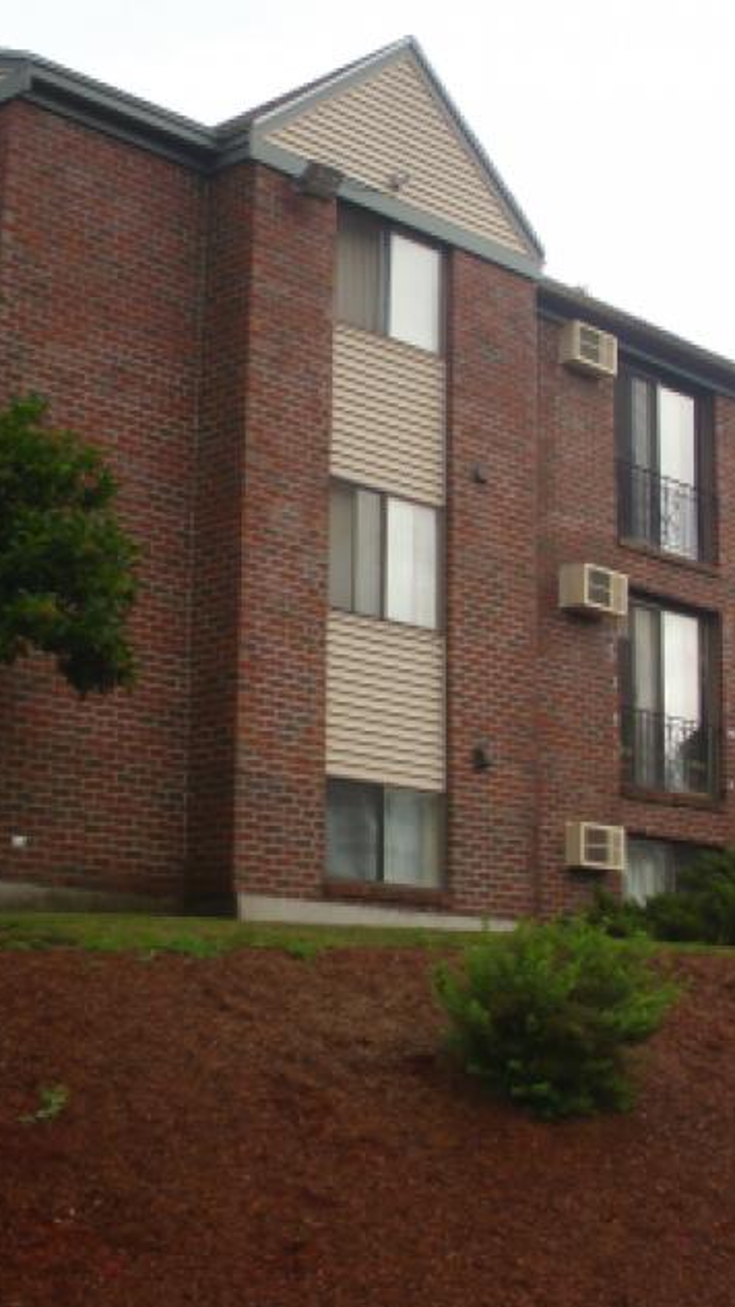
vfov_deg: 31.4
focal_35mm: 67
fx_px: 2322
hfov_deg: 17.7
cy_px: 662
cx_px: 646
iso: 50
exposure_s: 1/197
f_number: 2.9
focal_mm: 6.3
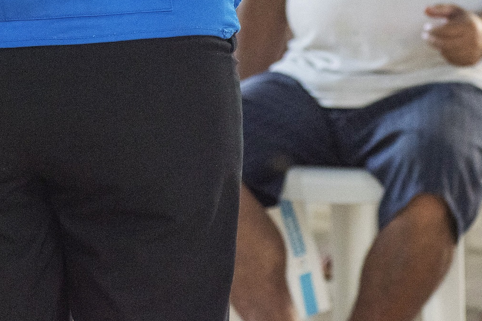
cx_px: 26
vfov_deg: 3.9
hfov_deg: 5.9
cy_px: -230
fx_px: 4658
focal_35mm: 348
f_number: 4.5
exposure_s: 1/200
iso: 1100
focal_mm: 100
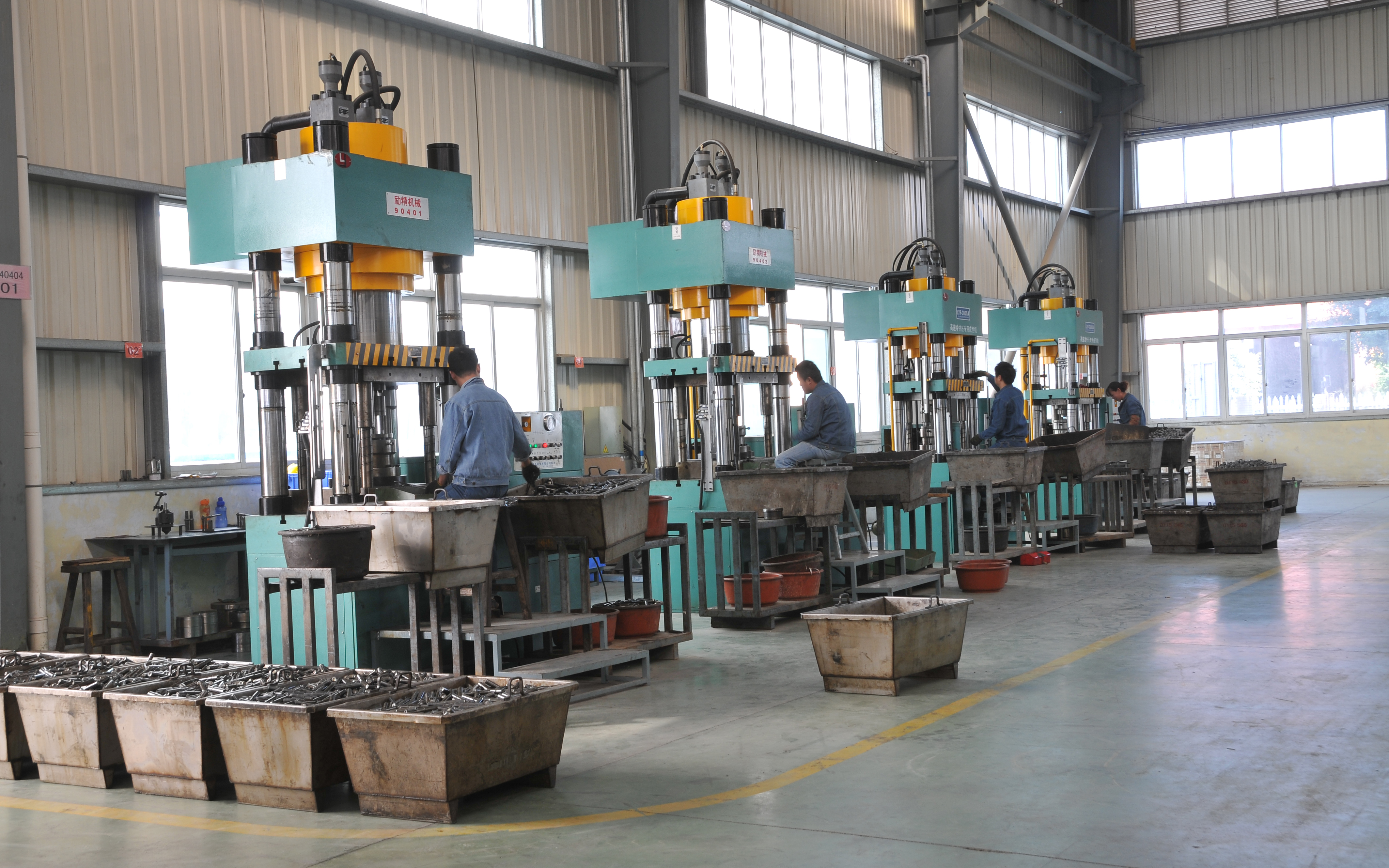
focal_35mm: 40
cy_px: 408
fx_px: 1514
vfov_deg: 32.0
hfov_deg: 49.3
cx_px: 690
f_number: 11
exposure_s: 1/6
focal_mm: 26
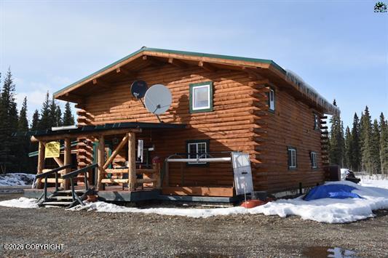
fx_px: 366
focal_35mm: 34
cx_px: 194
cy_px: 129
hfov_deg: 55.8
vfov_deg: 38.9
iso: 200
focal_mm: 34
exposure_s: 1/320
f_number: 9
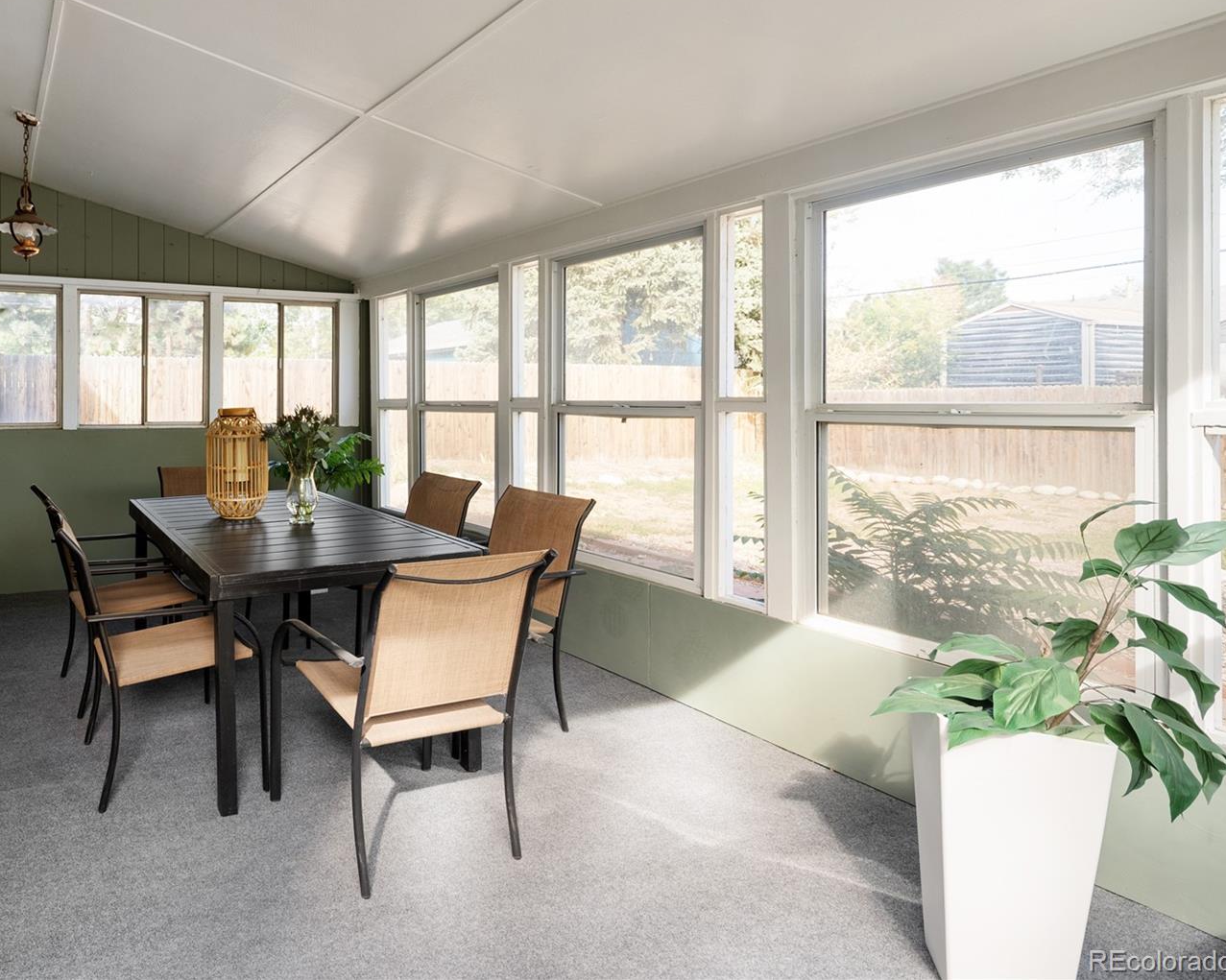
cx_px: 476
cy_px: 468
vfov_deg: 68.0
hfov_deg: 79.2
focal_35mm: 20
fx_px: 726
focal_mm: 17
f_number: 8
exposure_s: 1/25
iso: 400
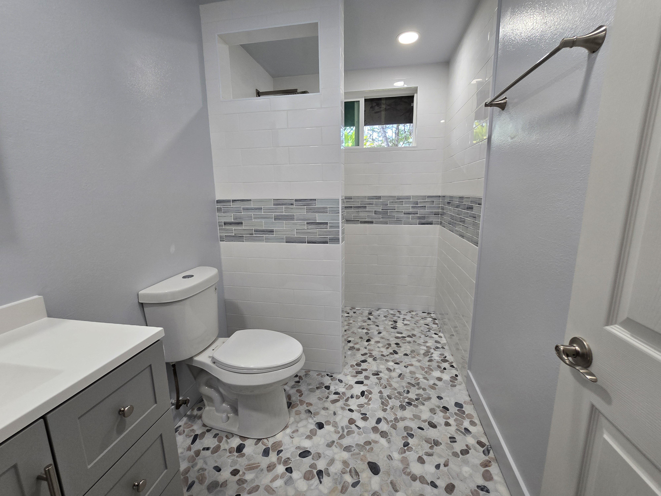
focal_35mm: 13
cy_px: 248
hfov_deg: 106.2
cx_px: 330
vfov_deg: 89.9
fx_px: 248
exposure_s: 1/60
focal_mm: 2.2
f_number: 2.2
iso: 80
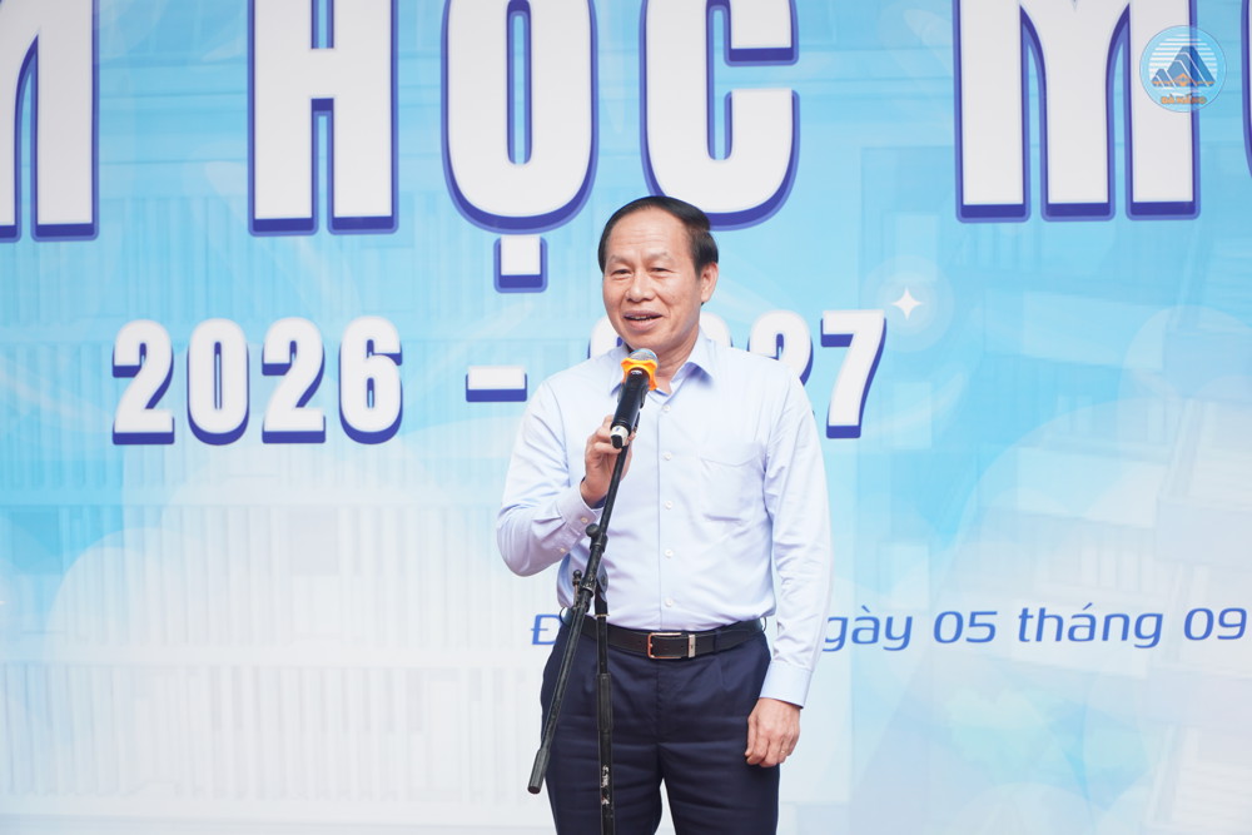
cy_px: 418
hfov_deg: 13.2
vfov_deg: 8.8
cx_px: 626
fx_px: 5426
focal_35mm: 156
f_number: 4
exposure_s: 1/100
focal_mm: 104
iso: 160
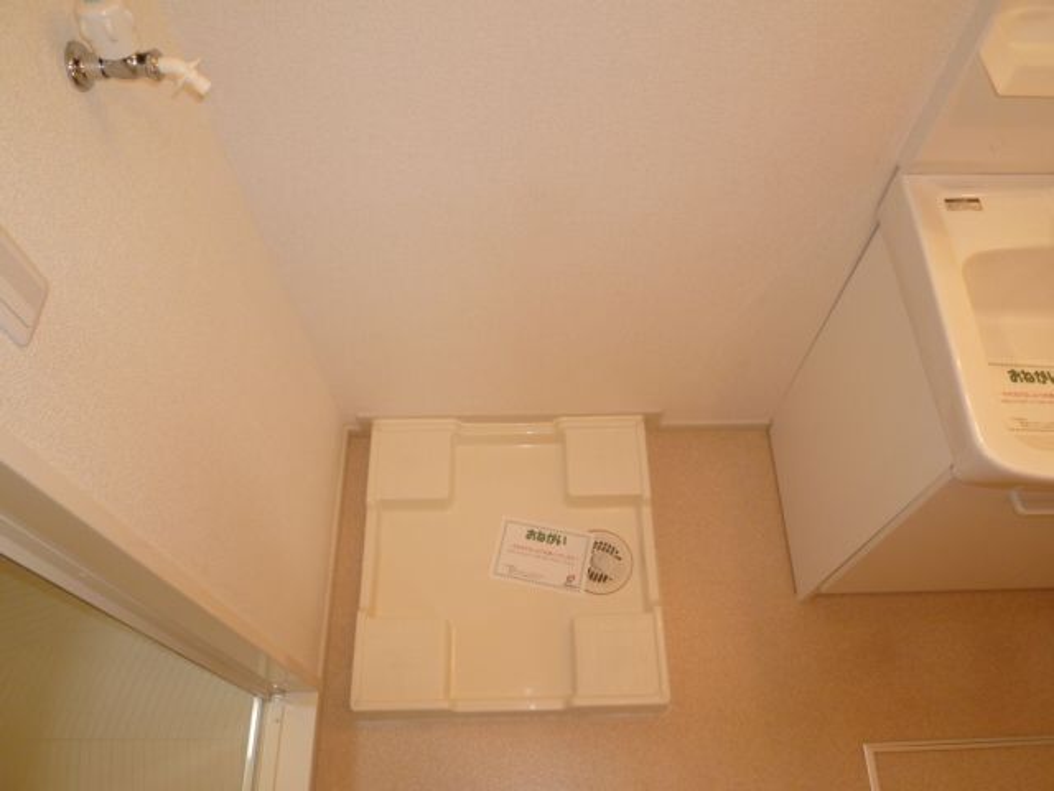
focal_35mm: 25
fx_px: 761
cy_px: 396
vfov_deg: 54.9
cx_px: 527
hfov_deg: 69.4
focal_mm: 4.5
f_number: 2.8
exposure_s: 1/30
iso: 125
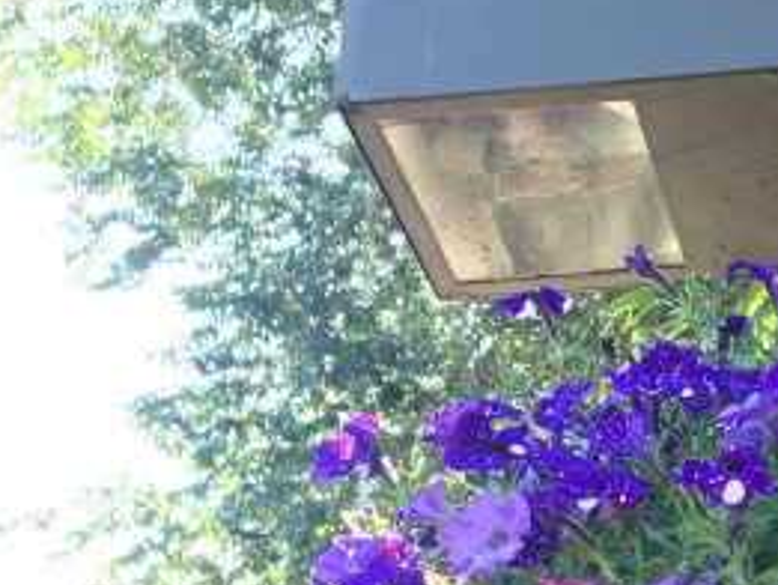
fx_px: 2001
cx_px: 969
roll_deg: +0.2
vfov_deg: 15.5
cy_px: 830
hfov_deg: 20.4
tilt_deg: +23.6
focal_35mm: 89
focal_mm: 4.15
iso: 25
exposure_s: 1/60
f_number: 2.2
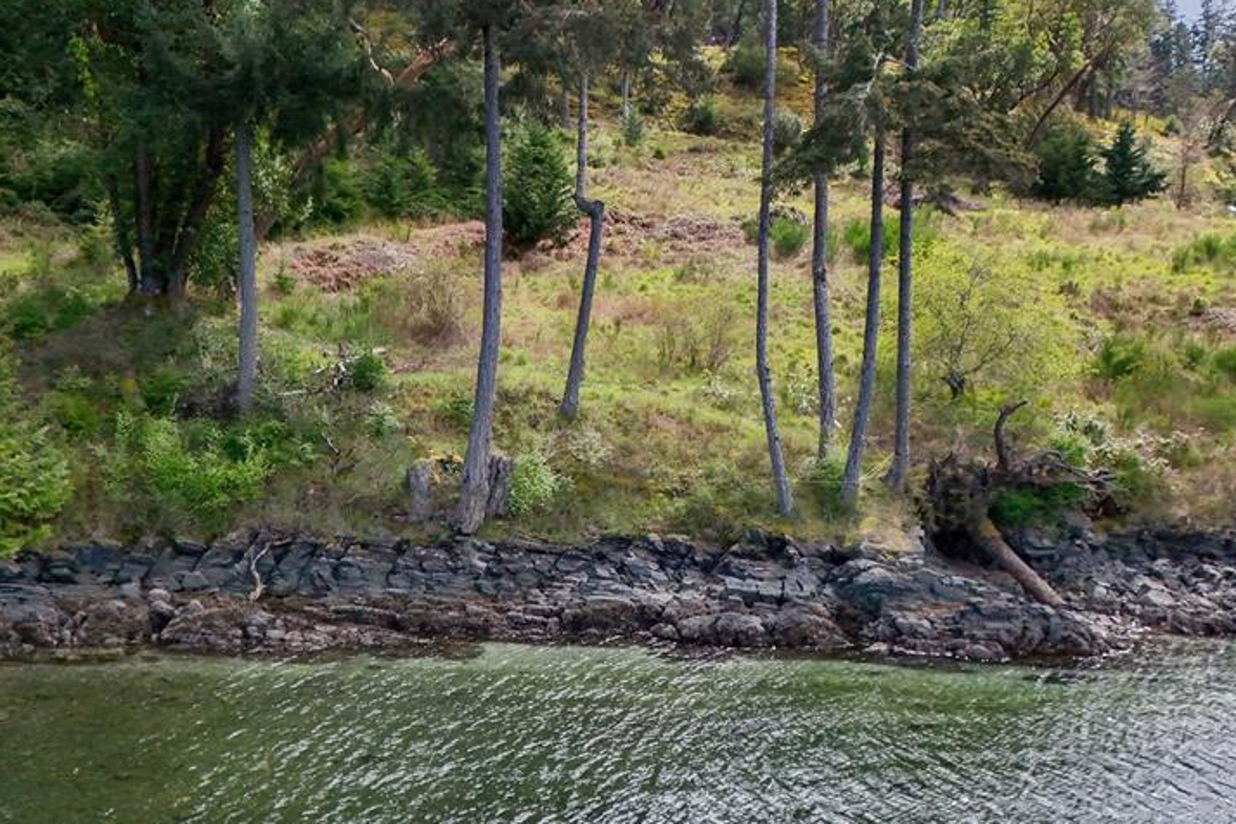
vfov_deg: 31.0
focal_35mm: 43
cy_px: 291
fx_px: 1476
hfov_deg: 44.6
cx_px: 383
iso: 100
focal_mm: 20
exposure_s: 1/3200
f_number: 1.8
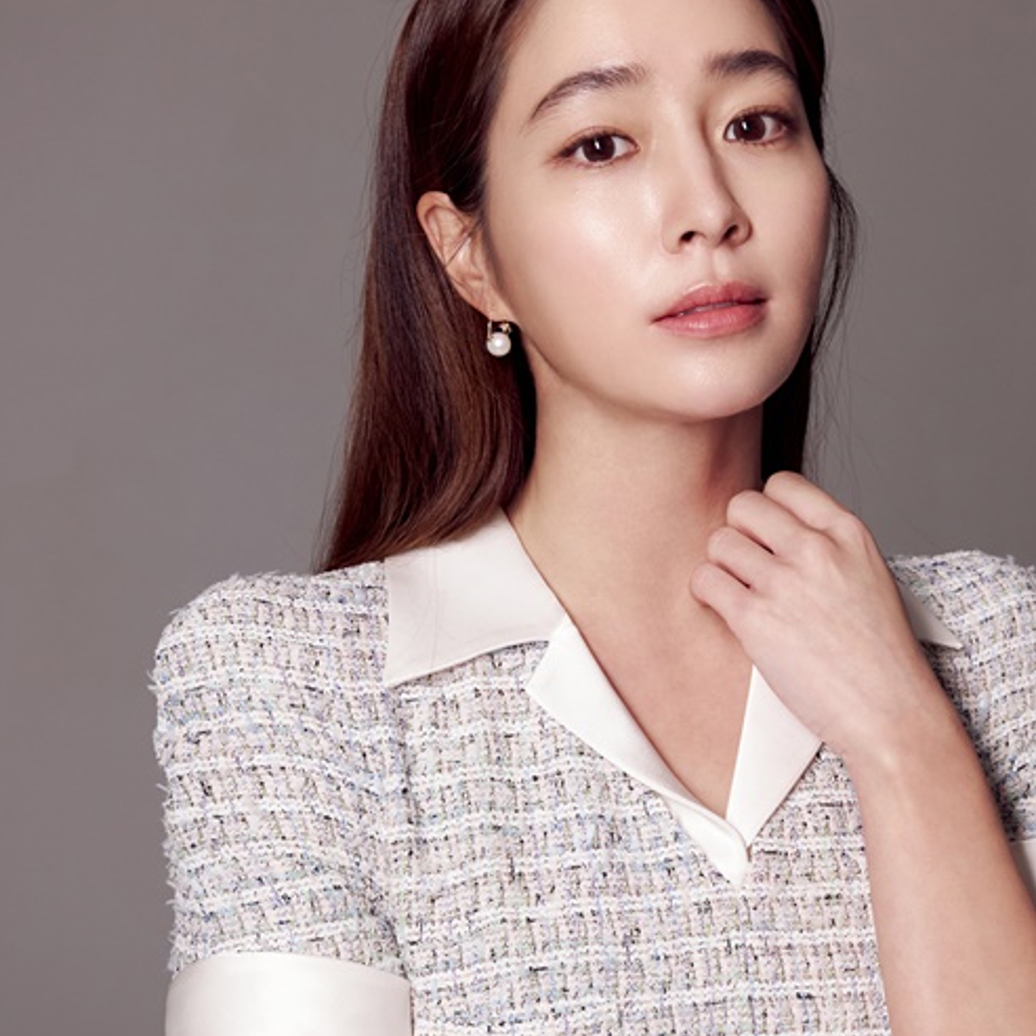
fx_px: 2980
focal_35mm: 88
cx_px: 513
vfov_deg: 19.7
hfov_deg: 19.7
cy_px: 569
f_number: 7.1
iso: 1600
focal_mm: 45
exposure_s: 1/125
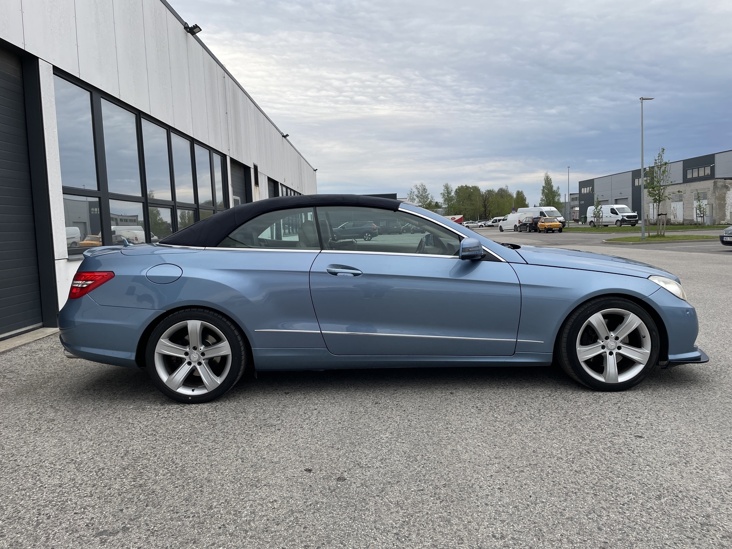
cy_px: 274
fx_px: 550
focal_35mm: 26
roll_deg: +2.3
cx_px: 366
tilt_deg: -4.3
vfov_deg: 53.1
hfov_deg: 67.3
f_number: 1.6
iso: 32
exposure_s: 1/331
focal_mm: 4.2
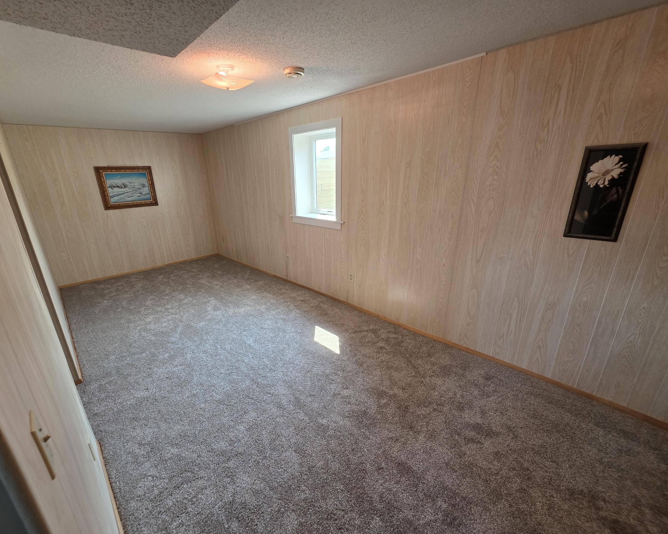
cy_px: 275
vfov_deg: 88.0
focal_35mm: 14
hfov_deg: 100.5
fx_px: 277
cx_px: 309
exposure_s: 1/120
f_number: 1.9
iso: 200
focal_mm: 2.2
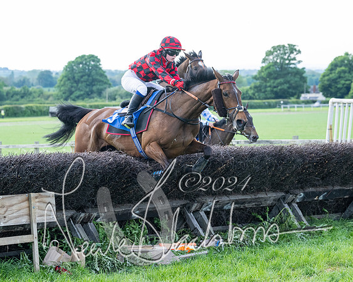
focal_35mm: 112
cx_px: 146
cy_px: 116
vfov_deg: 13.8
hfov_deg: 17.2
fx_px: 1169
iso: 1000
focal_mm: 78
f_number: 4
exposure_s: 1/2500
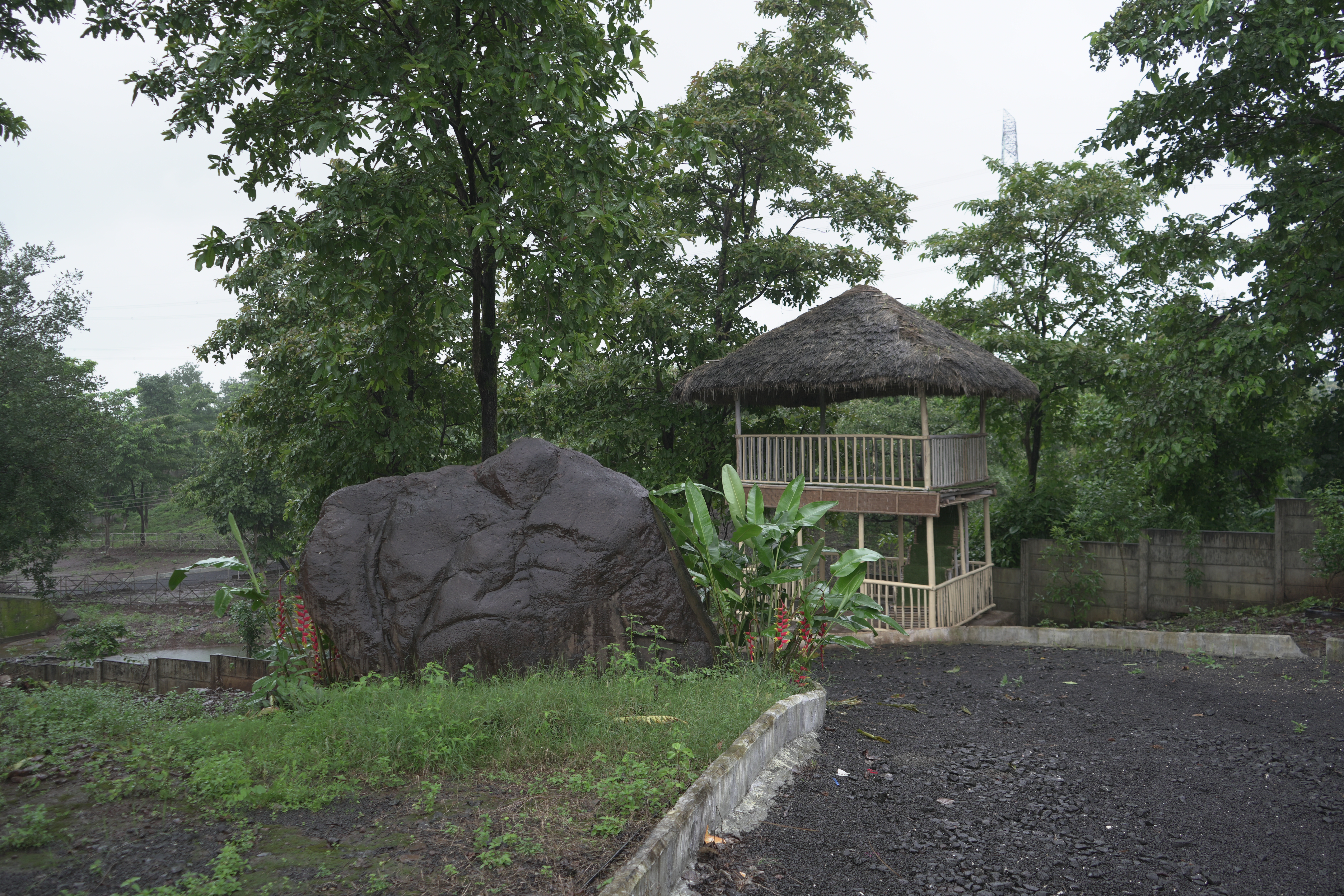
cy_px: 448
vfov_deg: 43.6
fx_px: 1120
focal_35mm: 30
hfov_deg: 61.9
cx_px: 672
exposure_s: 1/100
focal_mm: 30
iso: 125
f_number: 4
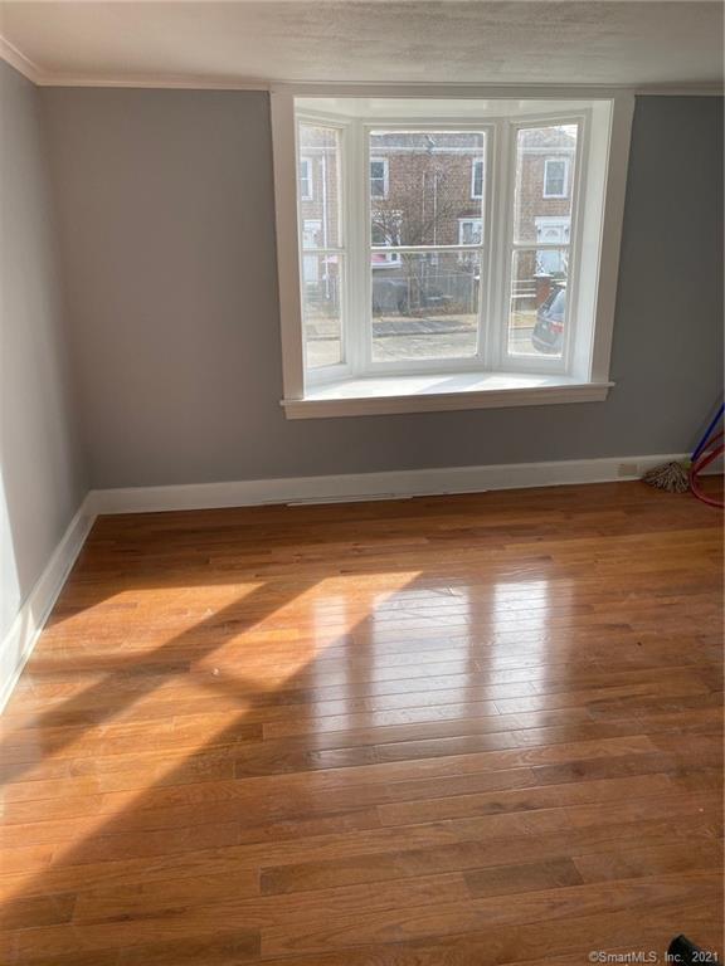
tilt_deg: -17.4
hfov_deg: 53.1
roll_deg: +0.6
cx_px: 362
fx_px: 726
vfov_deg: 67.3
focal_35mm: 26
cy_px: 483
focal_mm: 4.25
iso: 32
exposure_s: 1/393
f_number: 1.8
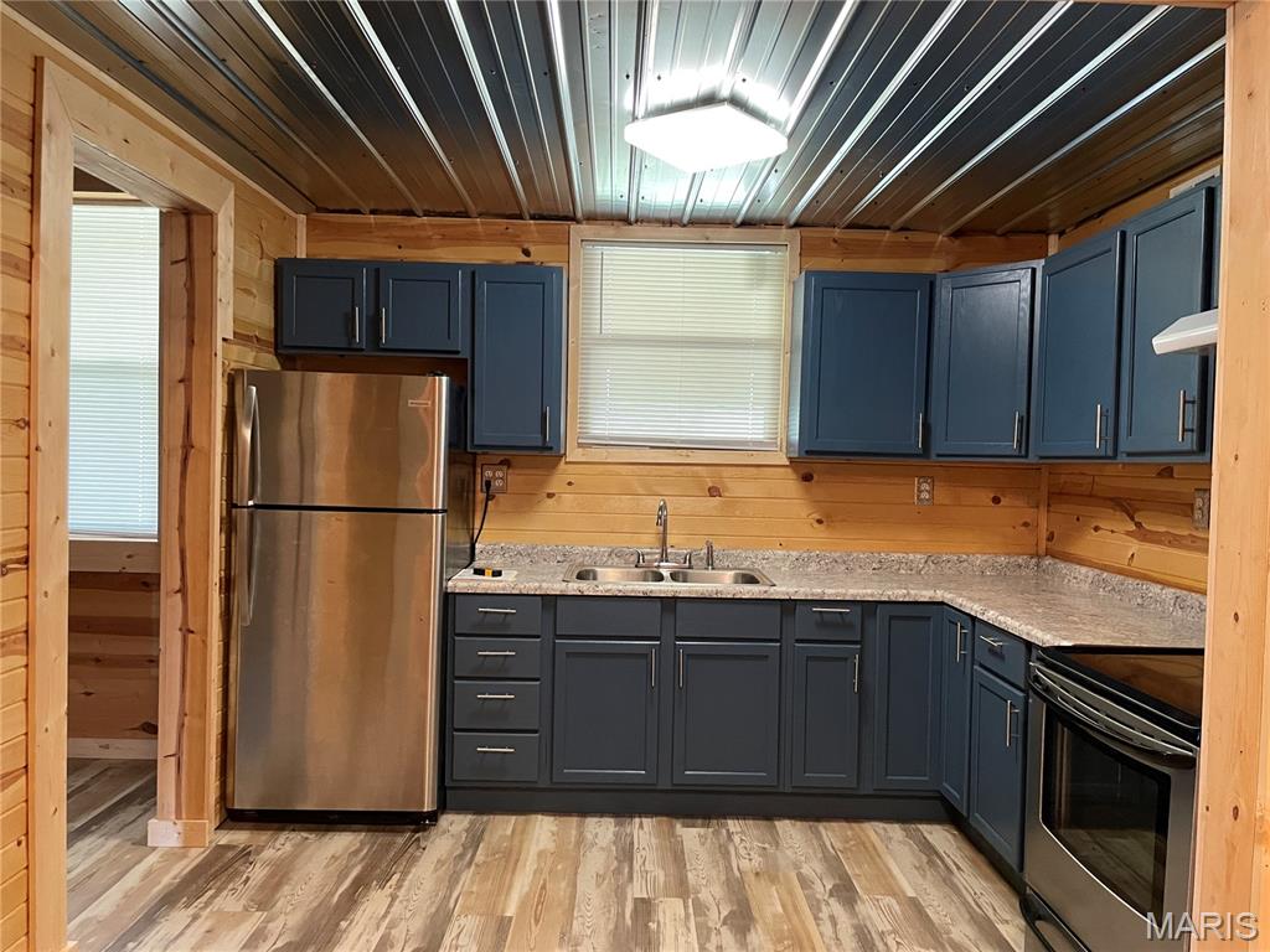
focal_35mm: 26
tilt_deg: -2.4
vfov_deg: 53.1
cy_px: 476
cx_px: 635
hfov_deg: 67.3
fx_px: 954
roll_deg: -0.8
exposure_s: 1/40
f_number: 1.6
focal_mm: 4.2
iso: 320
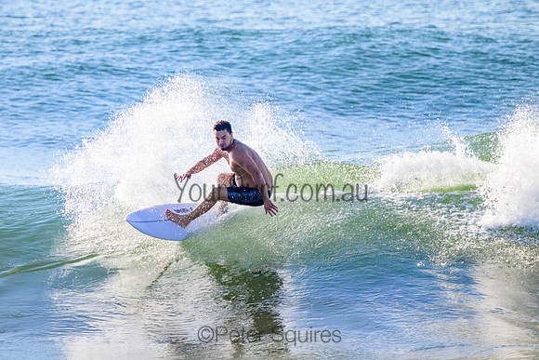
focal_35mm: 953
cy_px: 145
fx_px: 14278
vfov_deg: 1.4
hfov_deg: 2.2
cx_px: 218
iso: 1000
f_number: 11
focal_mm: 800
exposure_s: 1/2000
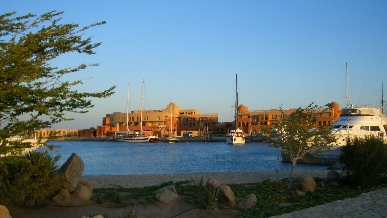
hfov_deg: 51.6
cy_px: 117
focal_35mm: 39
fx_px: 400
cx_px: 190
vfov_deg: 30.4
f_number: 4.3
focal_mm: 5.8
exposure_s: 1/200
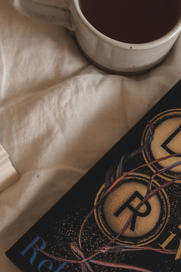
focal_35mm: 84
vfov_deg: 24.0
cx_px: 192
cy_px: 186
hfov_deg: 15.9
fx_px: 633
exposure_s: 1/160
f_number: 4
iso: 1250
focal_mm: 30
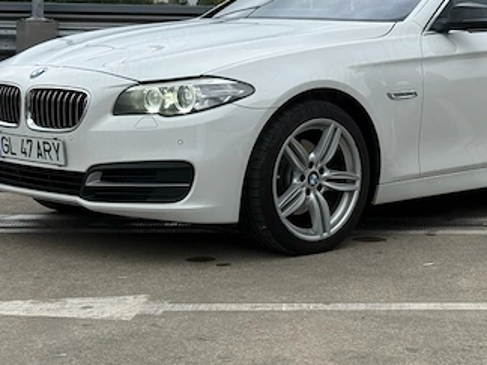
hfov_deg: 21.7
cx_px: 388
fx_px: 1252
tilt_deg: -4.5
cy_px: 99
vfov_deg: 16.5
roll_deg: -1.2
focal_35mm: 89
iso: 80
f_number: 1.78
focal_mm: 6.76
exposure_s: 1/1575
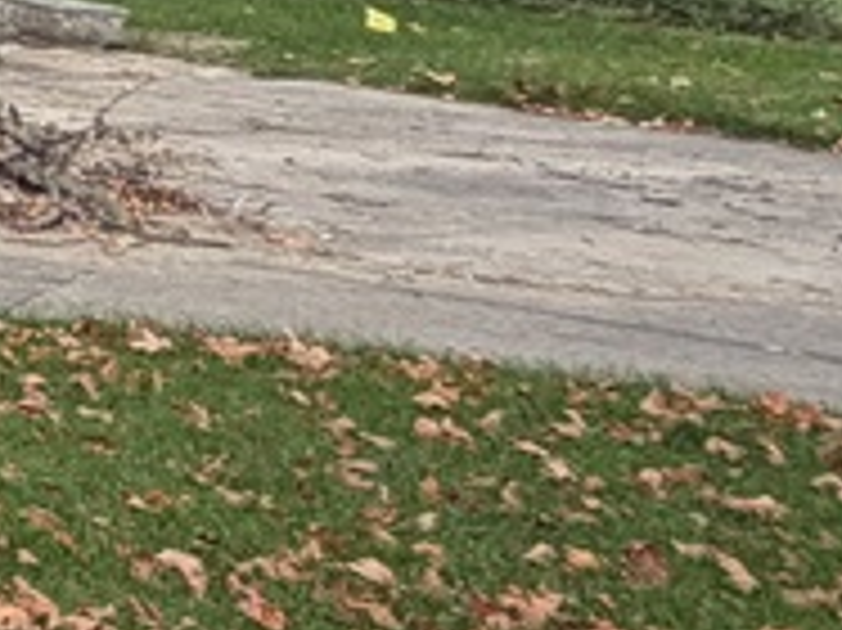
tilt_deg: +0.6
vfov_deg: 13.0
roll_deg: +0.3
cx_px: -1702
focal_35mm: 108
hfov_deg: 11.1
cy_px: -274
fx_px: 2625
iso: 40
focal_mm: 2.22
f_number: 2.2
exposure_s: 1/527
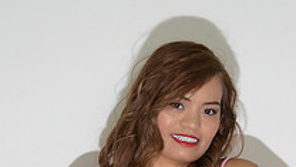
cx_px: 191
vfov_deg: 6.9
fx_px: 1374
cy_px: 186
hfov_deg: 12.3
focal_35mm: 175
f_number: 5.6
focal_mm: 60
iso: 3200
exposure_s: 1/320
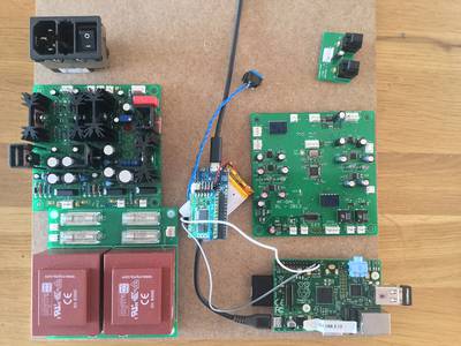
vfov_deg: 45.4
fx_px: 413
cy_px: 173
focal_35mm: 31
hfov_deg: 58.4
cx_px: 230
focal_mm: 3.3
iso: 200
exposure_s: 1/17
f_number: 2.4
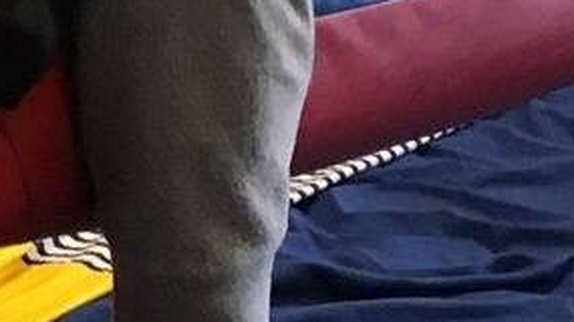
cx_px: -944
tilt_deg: -5.8
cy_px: -361
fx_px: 3453
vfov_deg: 5.2
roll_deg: +1.4
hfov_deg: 8.4
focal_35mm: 227
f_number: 2.2
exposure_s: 1/15
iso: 64
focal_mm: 4.15
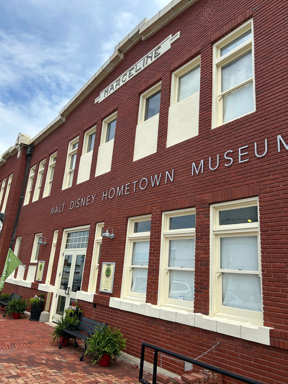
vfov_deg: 67.3
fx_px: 288
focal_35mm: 26
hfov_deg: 53.1
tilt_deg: +16.9
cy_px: 192
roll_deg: -5.8
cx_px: 144
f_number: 1.5
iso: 50
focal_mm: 5.7
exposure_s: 1/3704
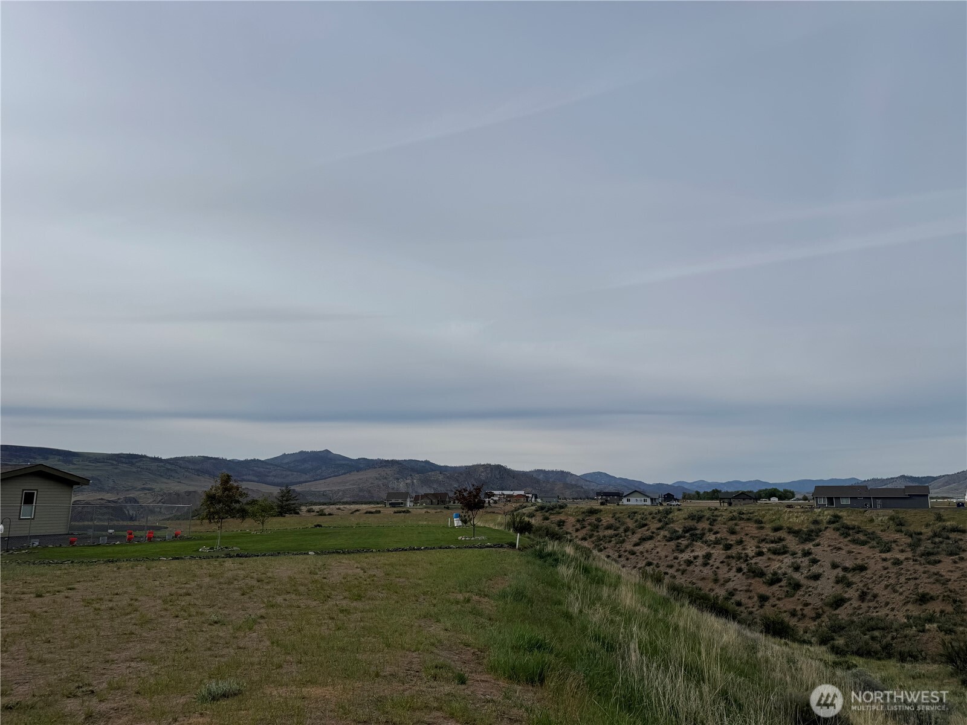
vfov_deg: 56.8
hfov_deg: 71.6
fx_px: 670
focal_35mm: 24
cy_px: 362
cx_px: 484
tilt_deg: +10.9
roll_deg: -0.3
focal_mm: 6.76
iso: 80
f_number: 1.78
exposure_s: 1/7937
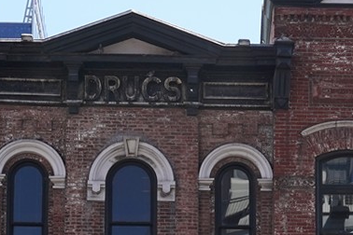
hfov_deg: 13.9
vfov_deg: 9.0
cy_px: 387
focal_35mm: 148
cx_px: 223
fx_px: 1451
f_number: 10
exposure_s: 1/100
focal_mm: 28
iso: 400
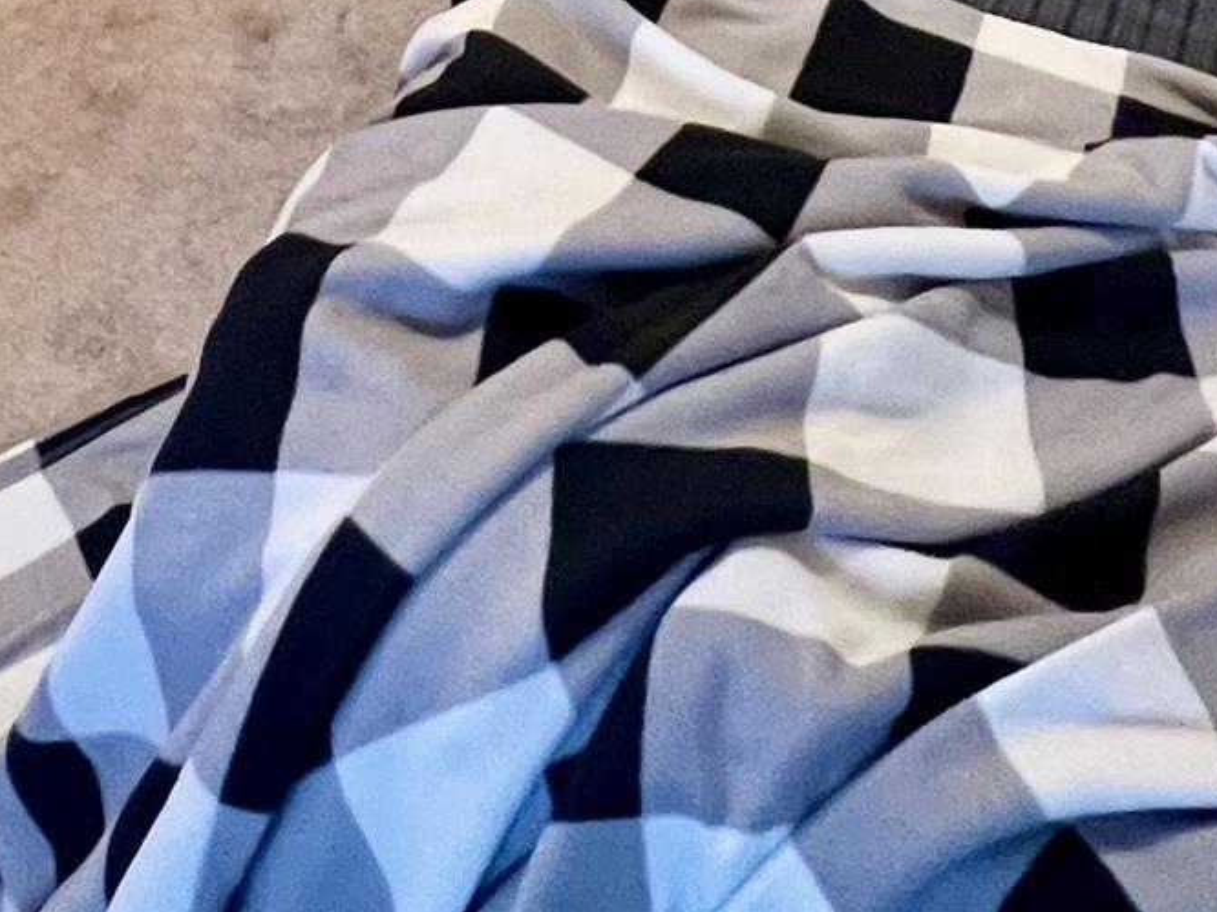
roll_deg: -2.9
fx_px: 2109
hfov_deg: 32.2
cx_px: 568
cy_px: -1190
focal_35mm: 60
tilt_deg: -11.7
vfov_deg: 15.5
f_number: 1.8
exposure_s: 1/60
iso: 320
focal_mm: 1.57
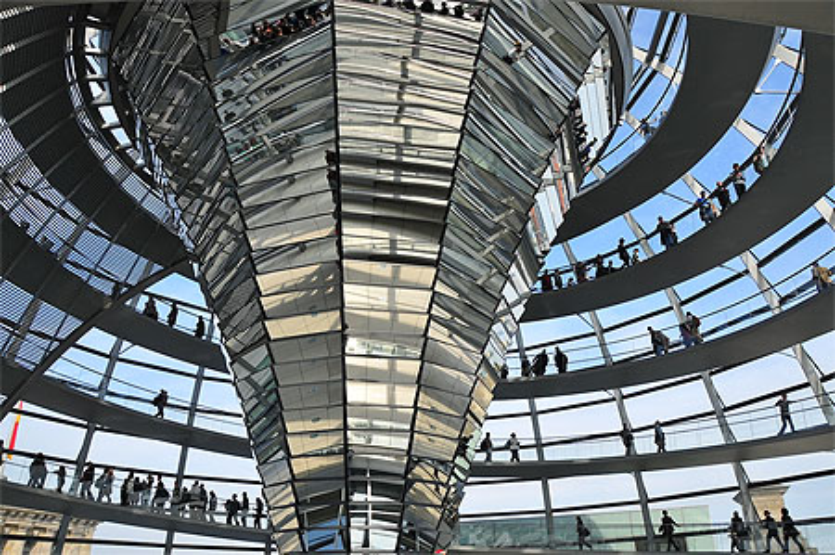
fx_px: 626
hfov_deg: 67.4
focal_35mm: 27
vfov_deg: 47.8
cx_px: 418
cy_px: 278
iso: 200
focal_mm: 18
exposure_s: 1/250
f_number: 8
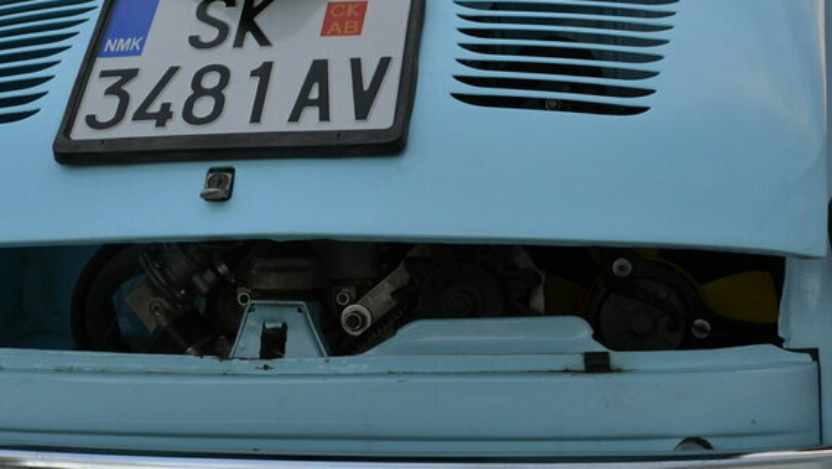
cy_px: 180
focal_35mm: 73
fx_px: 1611
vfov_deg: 16.5
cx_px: 256
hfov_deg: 28.7
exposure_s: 1/125
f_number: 5.6
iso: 250
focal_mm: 22
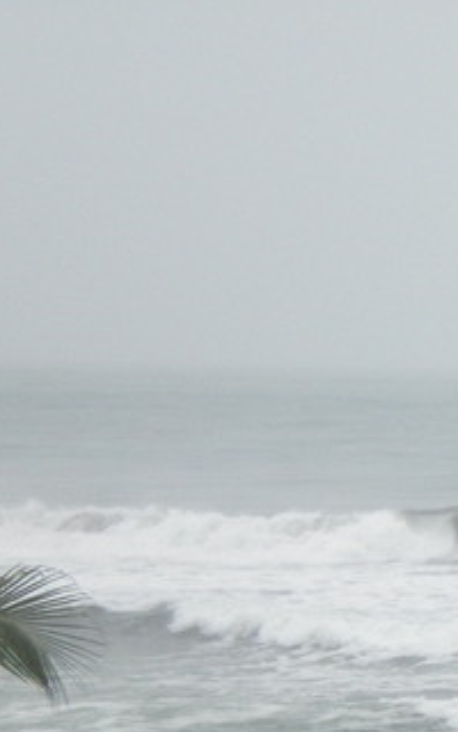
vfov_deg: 11.0
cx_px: 449
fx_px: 3814
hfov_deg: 6.8
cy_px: 469
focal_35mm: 191
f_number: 5.9
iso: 243
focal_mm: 18.9
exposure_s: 1/508
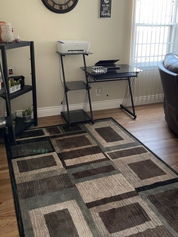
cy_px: 87
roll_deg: -0.7
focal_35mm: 37
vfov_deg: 49.6
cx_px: 95
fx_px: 254
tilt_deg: -16.5
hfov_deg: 38.7
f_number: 1.6
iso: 200
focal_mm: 5.1
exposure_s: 1/60
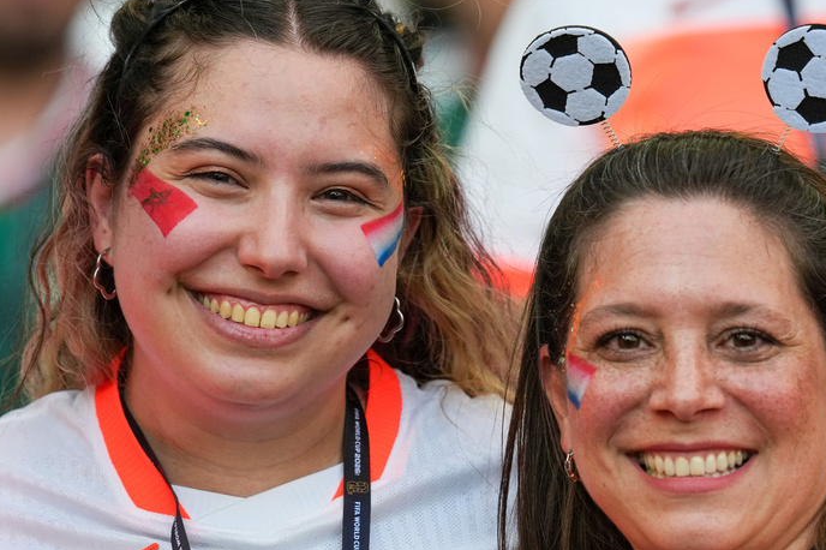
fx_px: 13645
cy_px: 193
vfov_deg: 2.3
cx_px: 509
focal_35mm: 595
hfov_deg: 3.5
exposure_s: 1/800
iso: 800
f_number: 4.5
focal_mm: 400
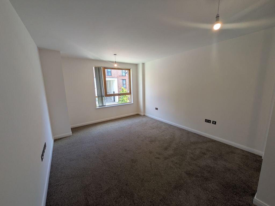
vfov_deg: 85.7
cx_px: 138
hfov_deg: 102.0
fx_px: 111
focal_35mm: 14
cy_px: 103
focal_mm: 1.83
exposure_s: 1/136
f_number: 2.2
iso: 48
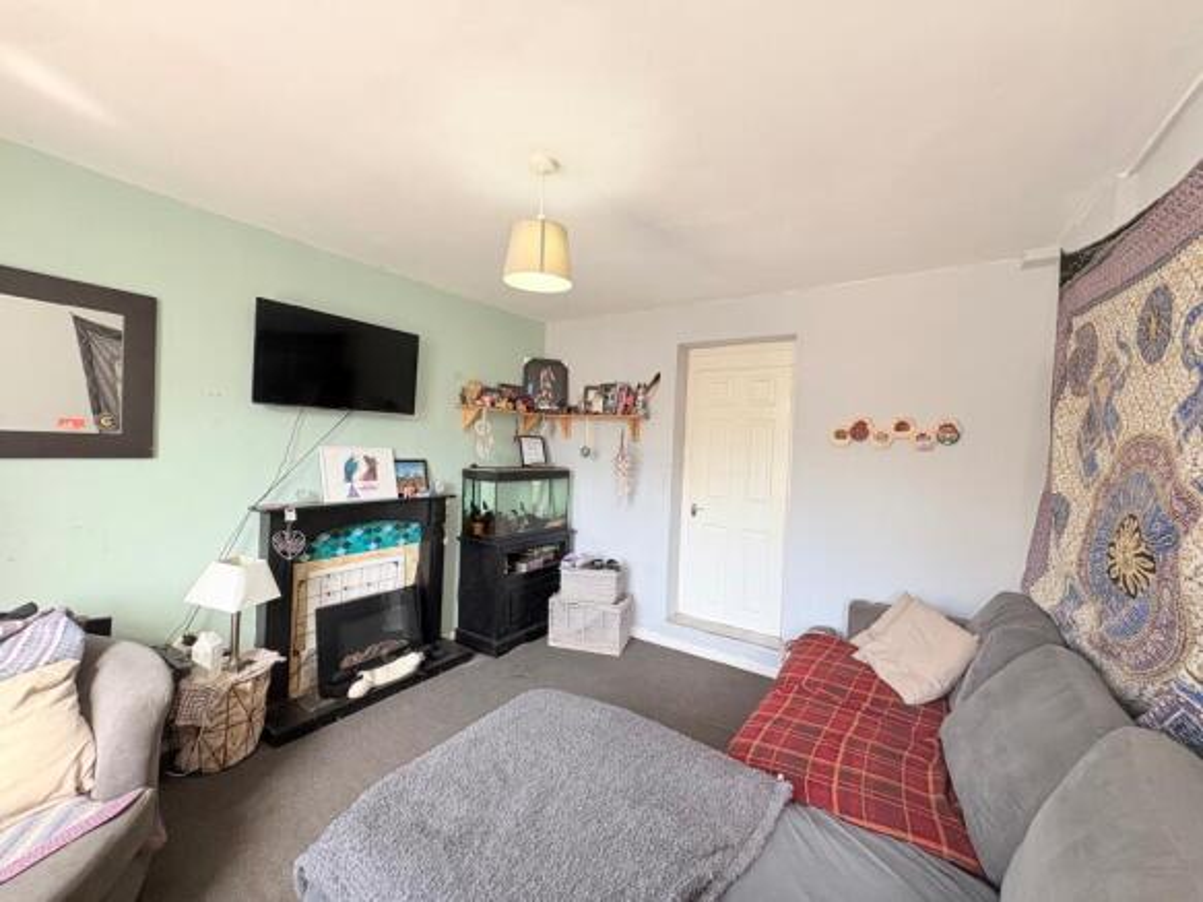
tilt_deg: -1.0
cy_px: 451
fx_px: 486
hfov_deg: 102.1
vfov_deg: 85.7
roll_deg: -2.0
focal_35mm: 14
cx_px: 602
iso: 100
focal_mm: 2.22
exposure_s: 1/99
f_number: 2.2
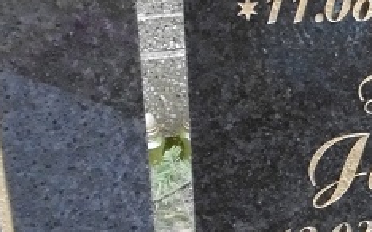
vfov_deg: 15.0
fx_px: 882
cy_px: 95
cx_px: 426
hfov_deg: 22.3
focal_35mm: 87
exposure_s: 1/100
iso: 640
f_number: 3.1
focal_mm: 4.3
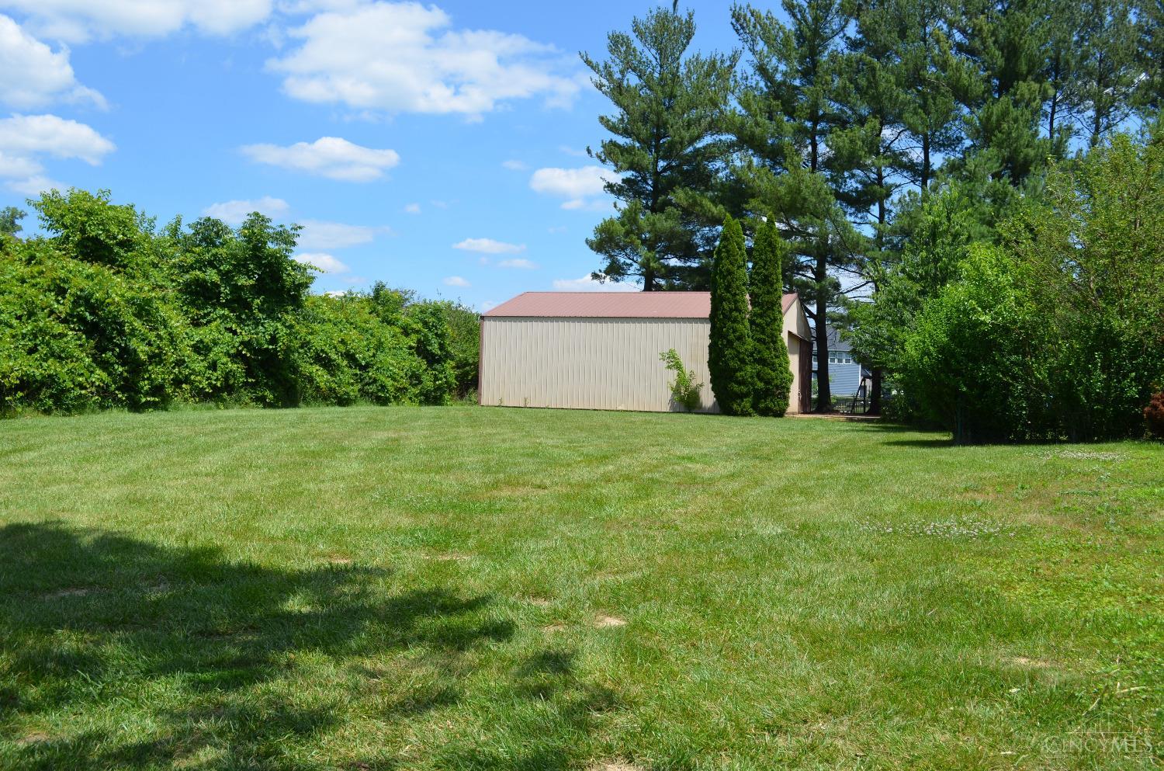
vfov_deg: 36.7
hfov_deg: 53.2
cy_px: 386
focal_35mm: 36
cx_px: 582
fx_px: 1161
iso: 110
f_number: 8
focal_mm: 24
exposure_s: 1/250
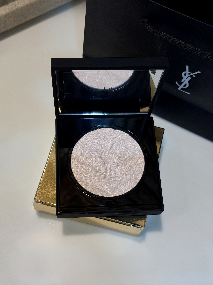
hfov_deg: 30.3
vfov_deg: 39.7
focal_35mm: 48
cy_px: 142
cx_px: 106
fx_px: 394
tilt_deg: -65.8
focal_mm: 6.76
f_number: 1.78
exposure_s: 1/120
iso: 64
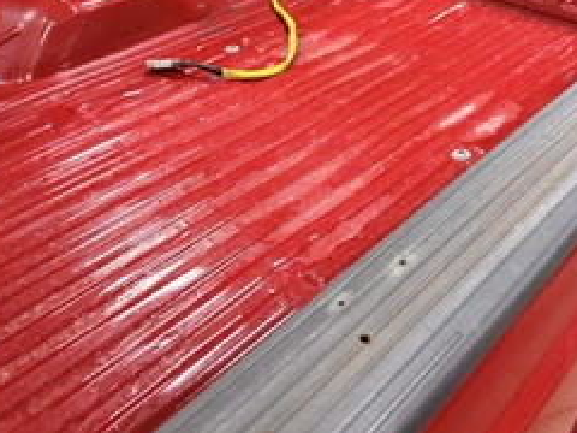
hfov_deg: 46.6
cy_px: 79
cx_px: 332
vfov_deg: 34.7
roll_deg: -1.3
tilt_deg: -29.5
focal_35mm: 40
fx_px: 667
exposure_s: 1/40
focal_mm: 6.76
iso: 640
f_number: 1.78
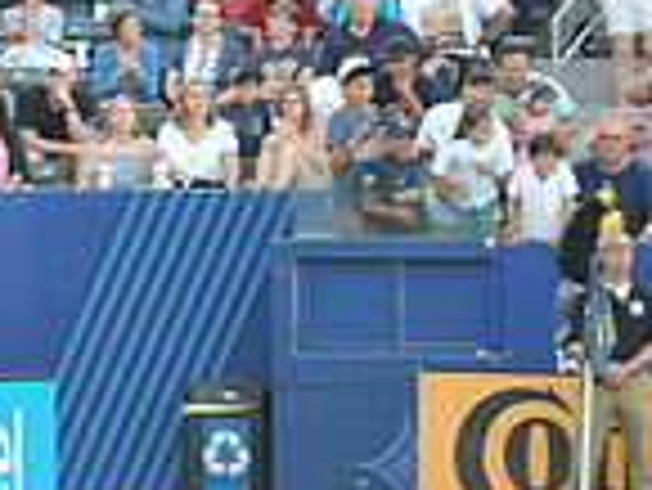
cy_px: -108
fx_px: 9048
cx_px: -594
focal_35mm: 480
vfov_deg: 3.1
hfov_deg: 4.1
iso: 400
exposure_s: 1/100
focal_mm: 125
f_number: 5
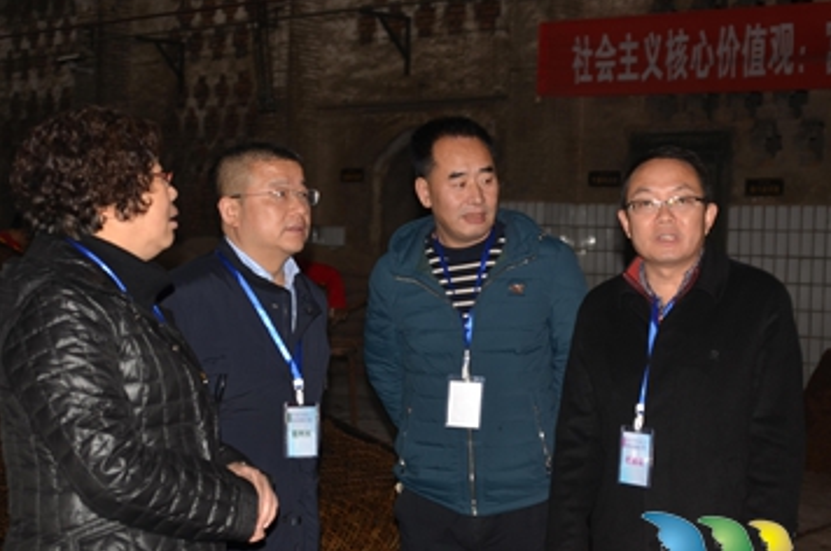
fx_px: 1359
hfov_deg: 33.9
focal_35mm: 59
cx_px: 472
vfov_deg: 22.9
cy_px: 288
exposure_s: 1/60
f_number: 3.5
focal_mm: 28
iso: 100
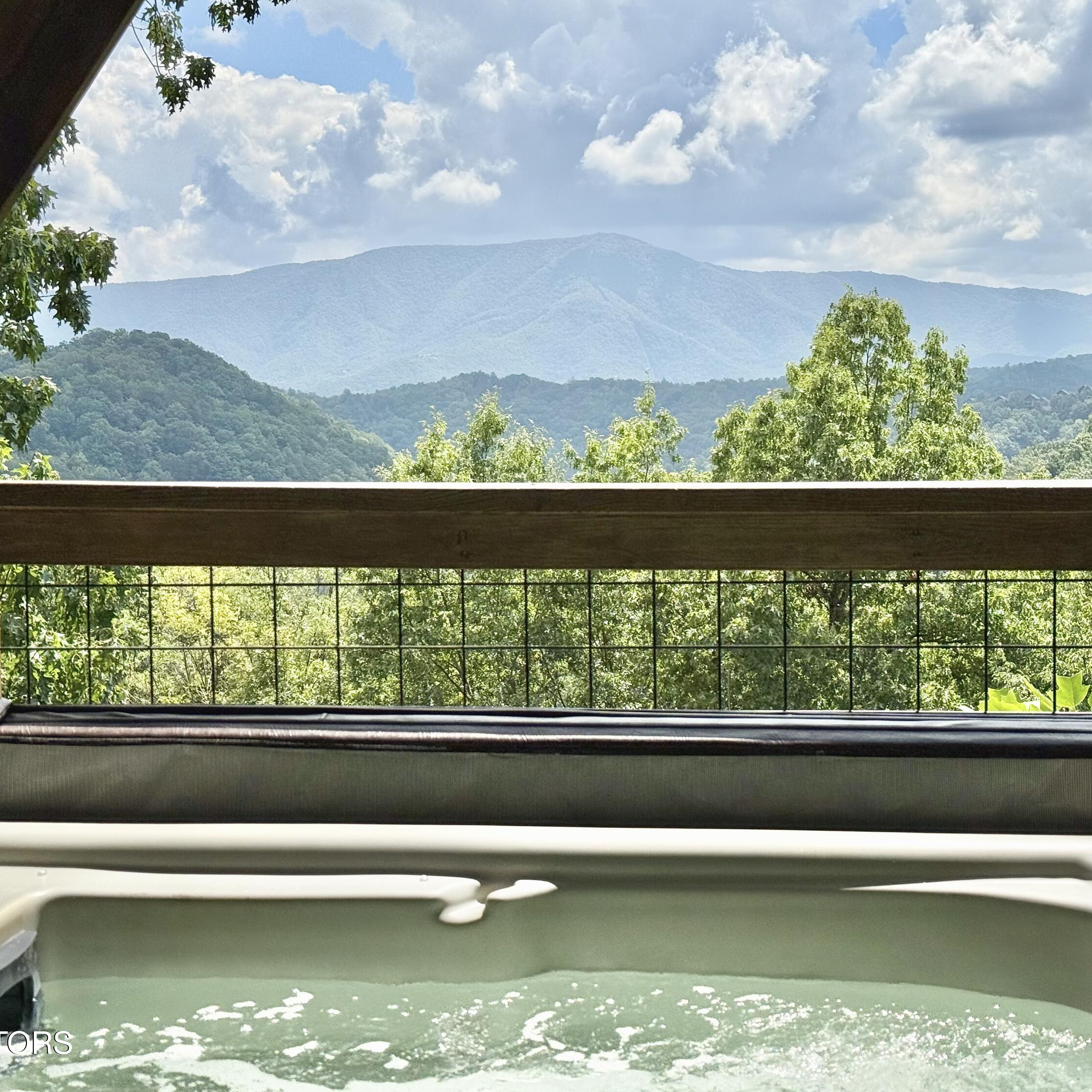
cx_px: 574
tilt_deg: -3.6
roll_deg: +0.1
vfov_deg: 30.0
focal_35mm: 57
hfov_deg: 30.0
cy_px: 543
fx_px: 2034
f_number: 1.78
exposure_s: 1/9901
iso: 64
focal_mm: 6.76
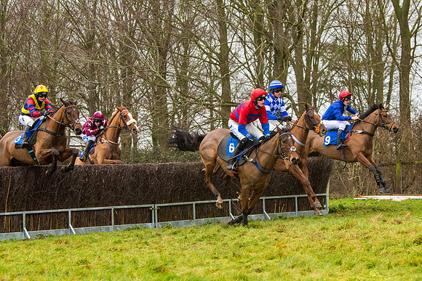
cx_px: 282
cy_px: 140
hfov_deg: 21.7
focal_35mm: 93
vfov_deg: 14.6
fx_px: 1096
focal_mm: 70
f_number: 4
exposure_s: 1/1000
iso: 1000
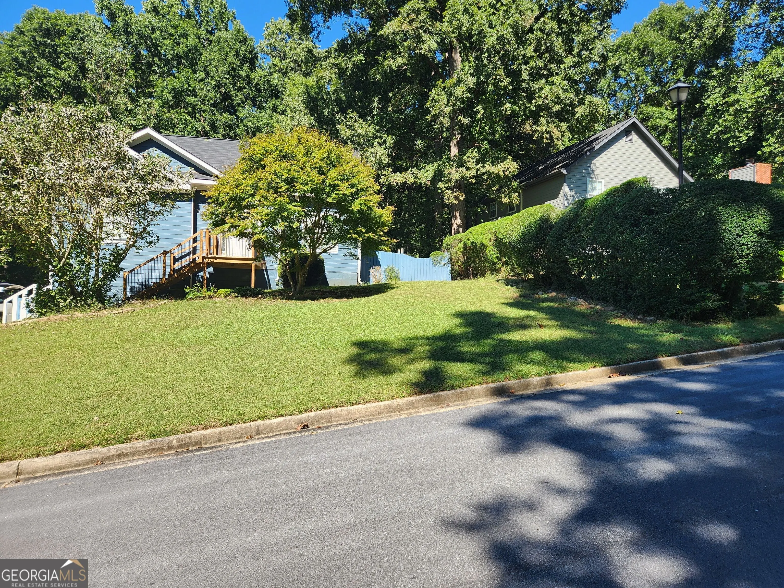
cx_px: 392
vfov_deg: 58.9
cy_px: 294
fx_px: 521
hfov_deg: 73.9
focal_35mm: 23
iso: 20
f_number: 1.8
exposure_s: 1/675
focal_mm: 5.4
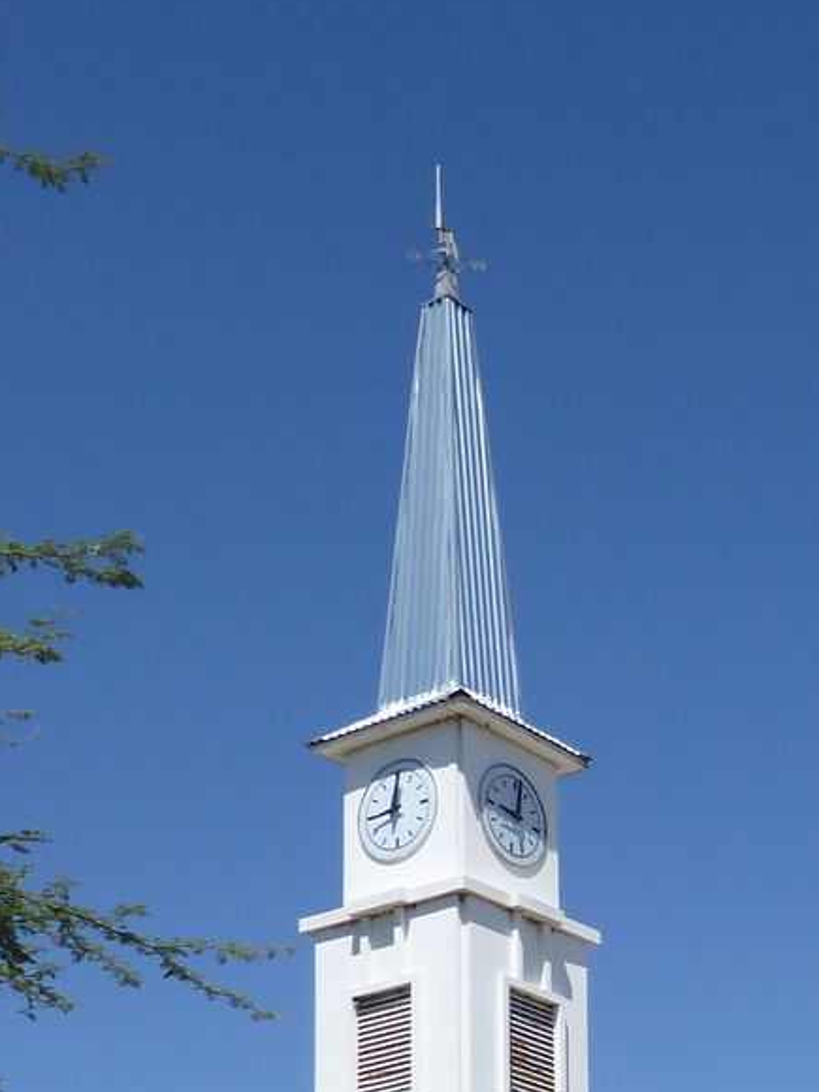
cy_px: 1282
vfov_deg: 22.6
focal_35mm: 80
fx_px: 2524
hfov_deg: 17.8
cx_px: 883
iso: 80
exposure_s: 1/1300
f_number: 3.5
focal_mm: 5
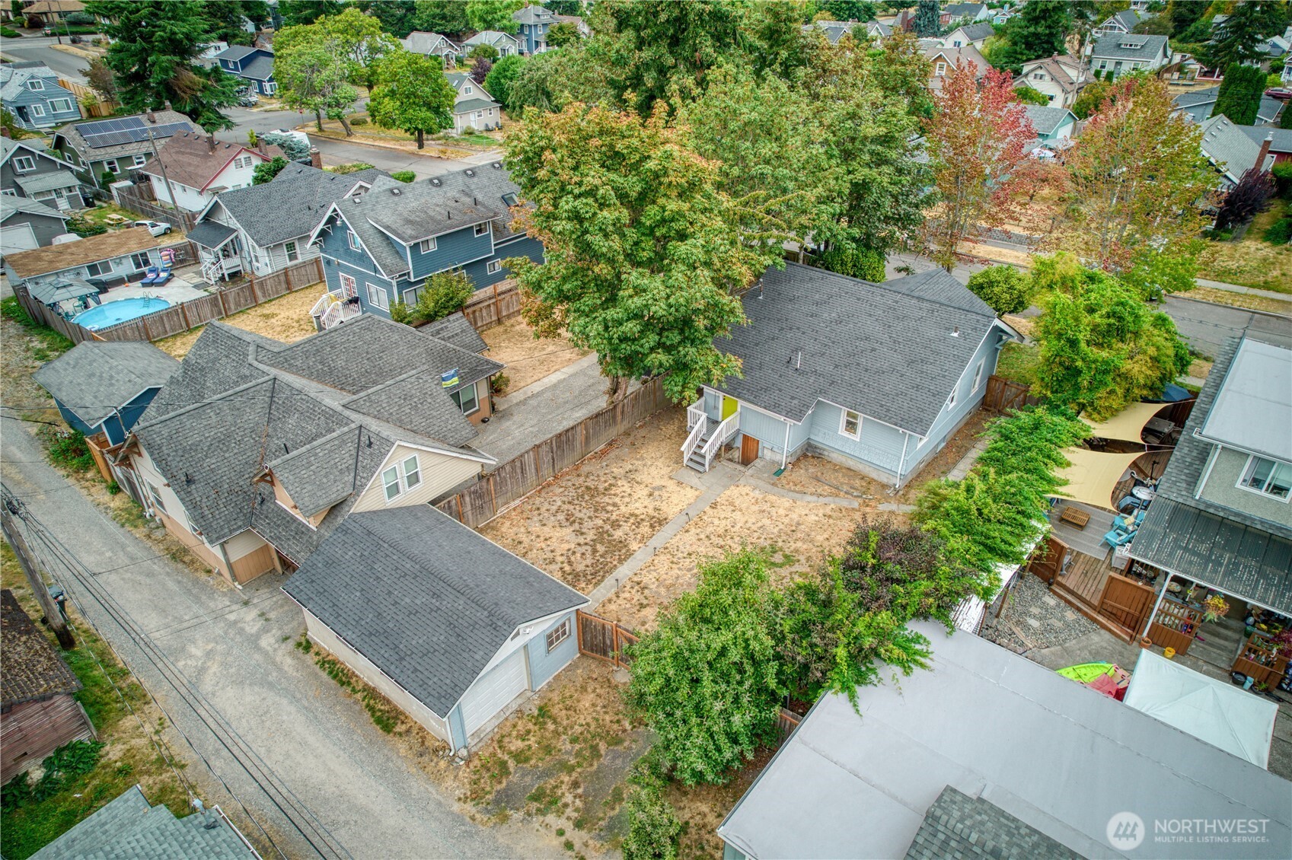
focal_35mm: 22
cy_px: 430
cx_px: 646
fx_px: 789
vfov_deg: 57.2
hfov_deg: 78.6
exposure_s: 1/80
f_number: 2.8
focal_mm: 8.38
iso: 140
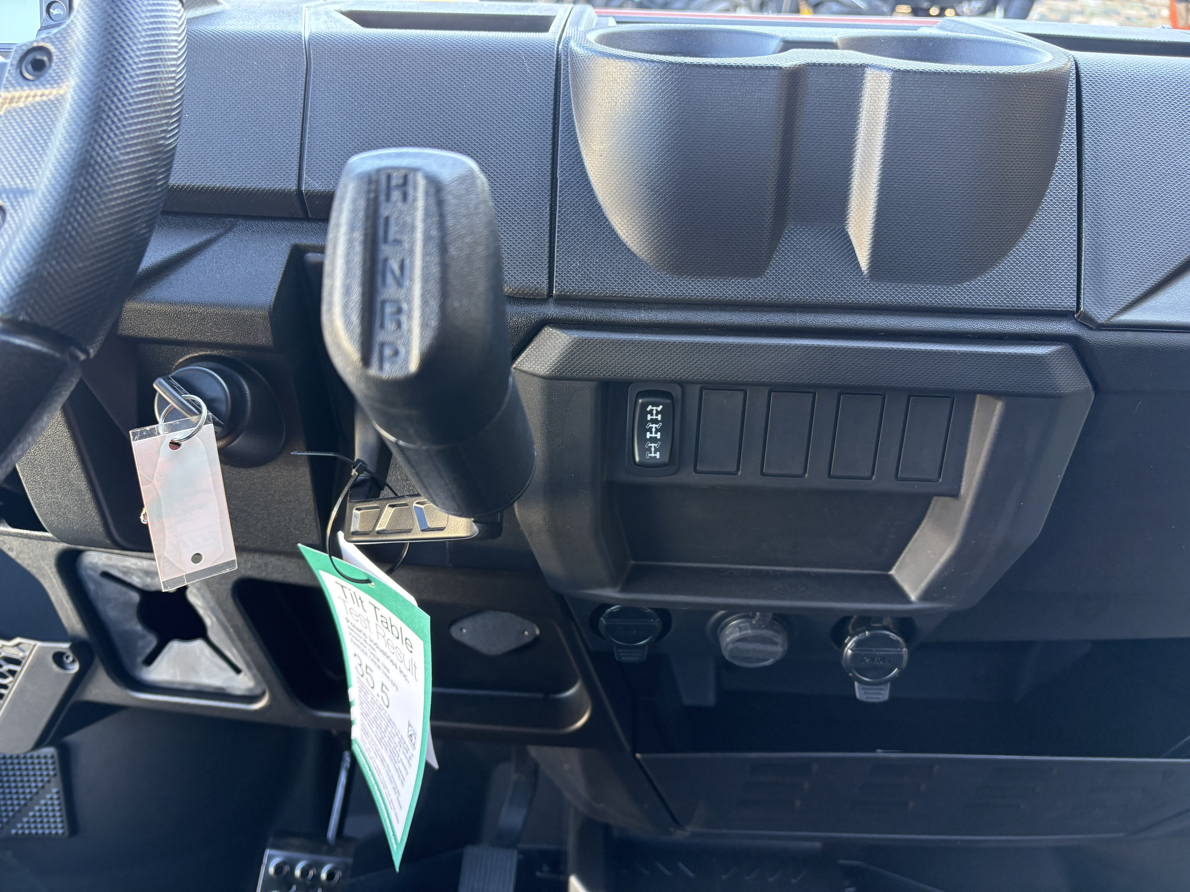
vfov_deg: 53.1
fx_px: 894
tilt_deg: -29.8
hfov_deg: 67.3
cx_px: 595
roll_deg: -2.5
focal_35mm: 26
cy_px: 446
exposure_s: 1/66
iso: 125
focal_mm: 5.96
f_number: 1.6
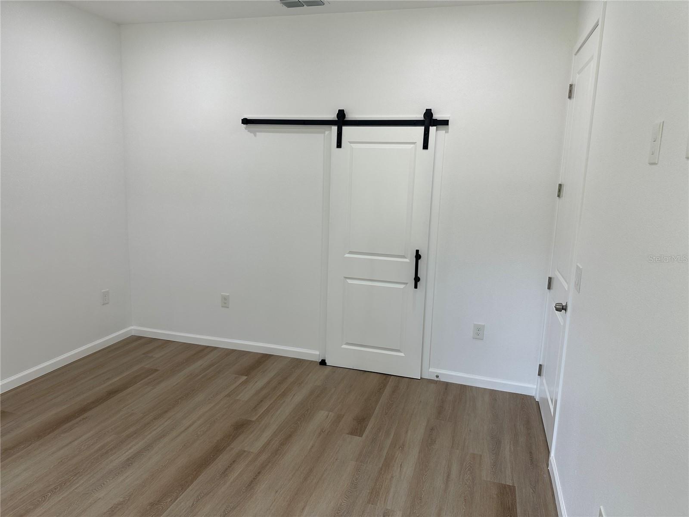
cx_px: 344
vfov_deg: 56.8
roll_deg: -1.7
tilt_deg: -10.3
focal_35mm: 24
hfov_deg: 71.6
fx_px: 478
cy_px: 258
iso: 64
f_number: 1.78
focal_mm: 6.86
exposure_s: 1/121
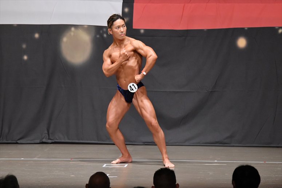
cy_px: 94
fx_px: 1762
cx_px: 141
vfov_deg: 6.1
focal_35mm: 225
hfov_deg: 9.2
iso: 6400
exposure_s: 1/400
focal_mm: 150
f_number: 5.6
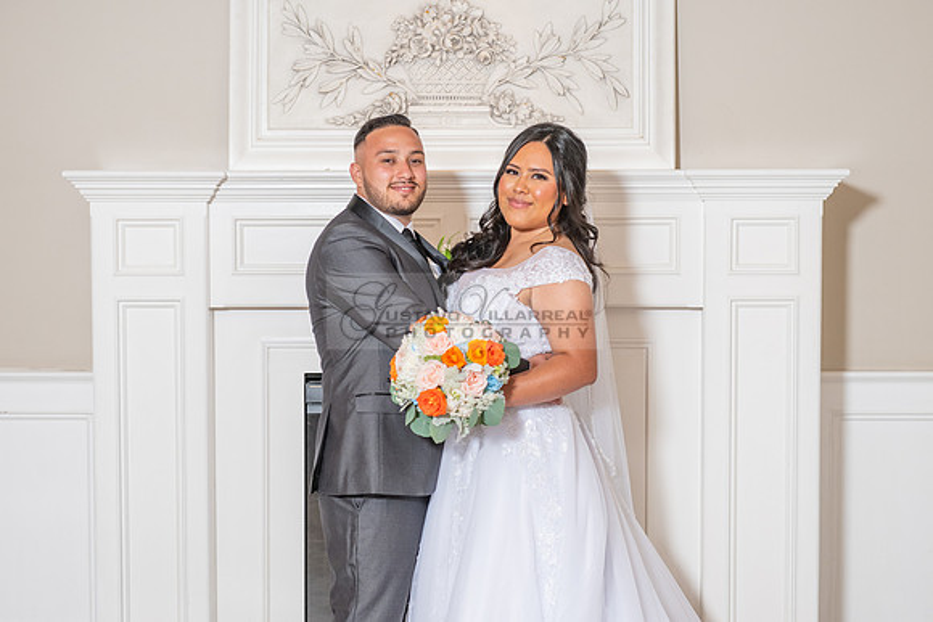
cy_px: 341
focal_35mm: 79
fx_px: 2048
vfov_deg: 17.3
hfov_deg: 25.7
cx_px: 467
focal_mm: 70
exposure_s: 1/160
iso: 640
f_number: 4.5
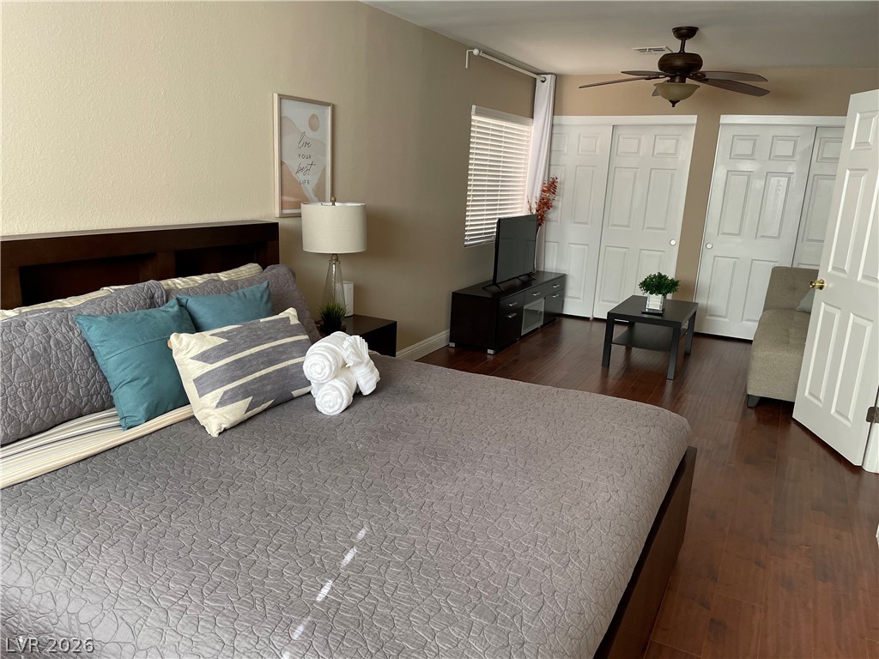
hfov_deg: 67.3
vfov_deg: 53.1
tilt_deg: -14.8
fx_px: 660
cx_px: 440
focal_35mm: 26
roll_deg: -2.6
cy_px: 330
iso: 125
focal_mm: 4.2
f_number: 1.6
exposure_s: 1/121
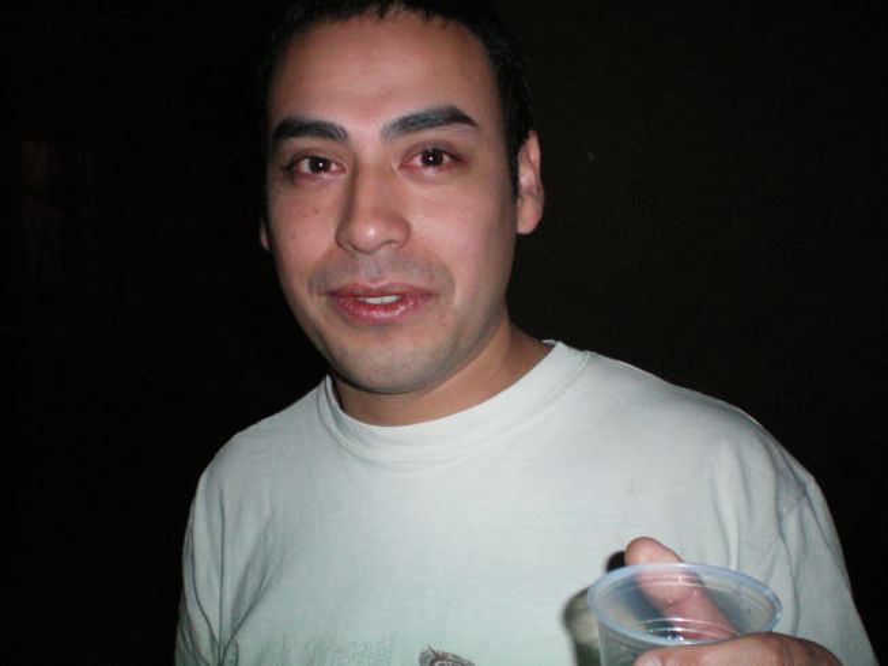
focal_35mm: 38
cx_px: 444
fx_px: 975
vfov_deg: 37.7
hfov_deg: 49.0
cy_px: 333
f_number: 3.1
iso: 400
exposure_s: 1/60
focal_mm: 6.3
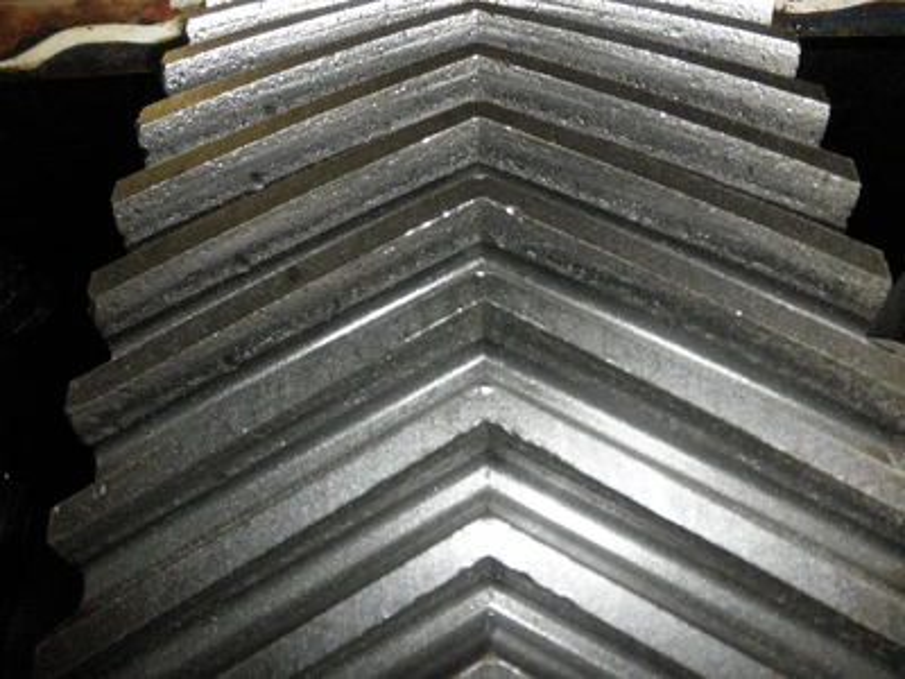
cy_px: 340
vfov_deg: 49.7
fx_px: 732
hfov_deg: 63.4
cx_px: 452
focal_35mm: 28
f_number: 3
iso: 200
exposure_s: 1/30
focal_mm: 5
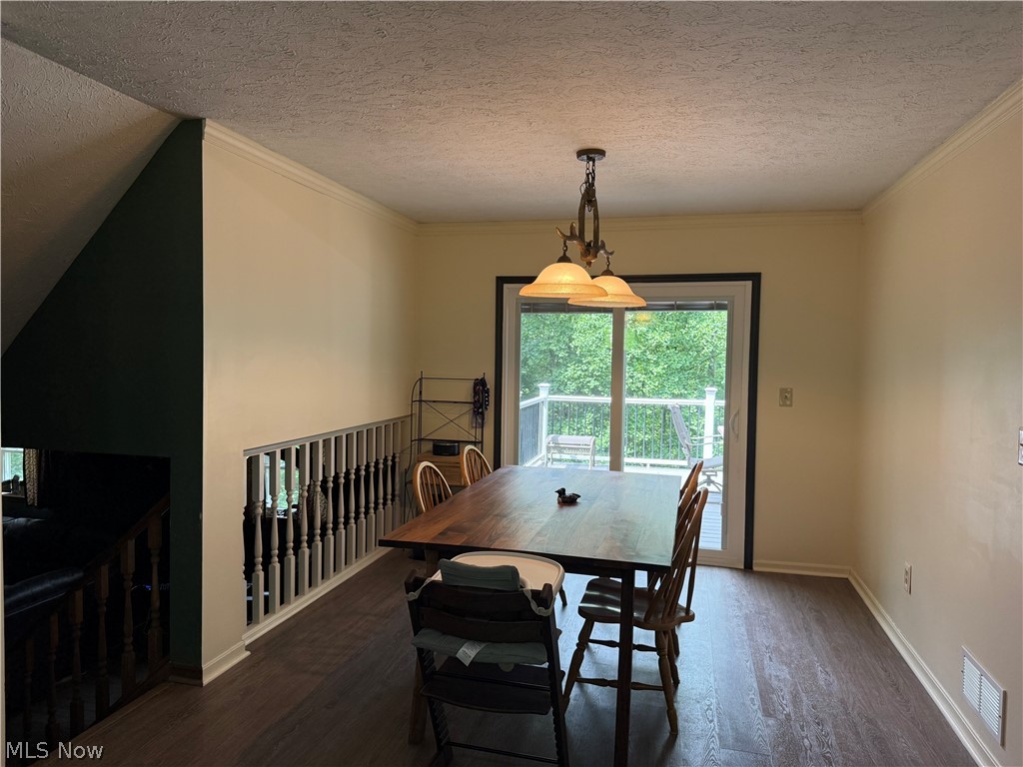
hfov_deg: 71.6
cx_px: 512
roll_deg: -1.0
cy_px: 384
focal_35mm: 24
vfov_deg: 56.8
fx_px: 709
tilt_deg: -2.3
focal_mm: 6.76
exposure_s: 1/225
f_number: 1.78
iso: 200
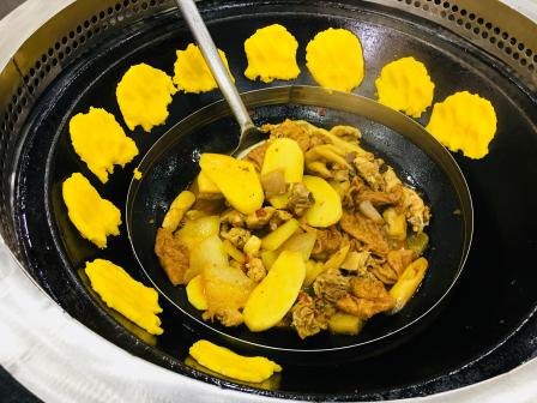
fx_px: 450
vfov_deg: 48.2
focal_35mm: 29
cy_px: 202
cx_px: 268
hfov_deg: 61.7
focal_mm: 4.15
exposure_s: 1/17
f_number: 2.2
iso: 80
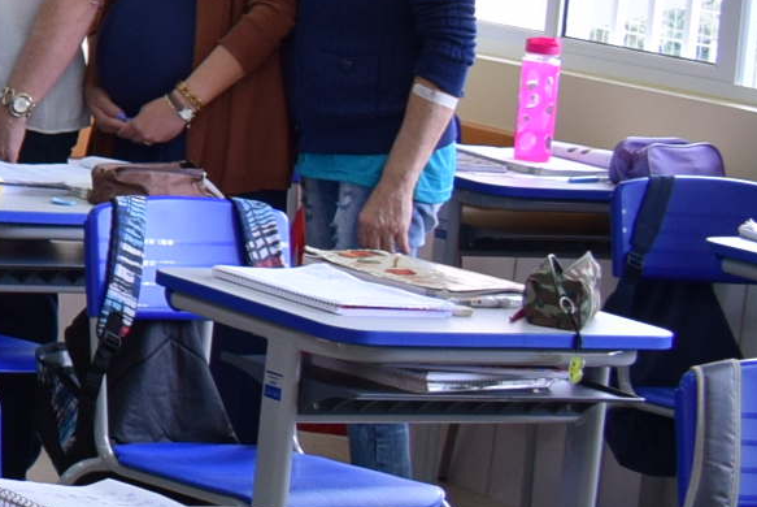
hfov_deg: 11.0
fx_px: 3241
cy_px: -235
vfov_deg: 8.7
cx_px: -1128
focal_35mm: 154
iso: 400
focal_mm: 20
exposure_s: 1/80
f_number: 4.5
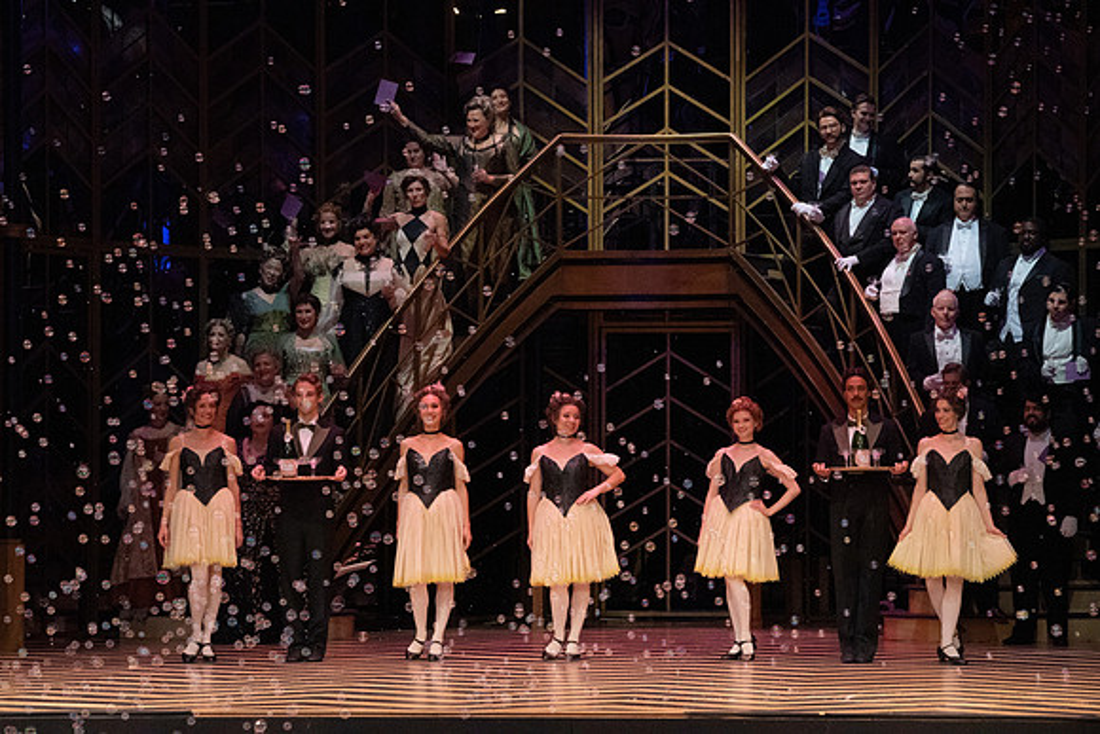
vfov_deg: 10.2
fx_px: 4095
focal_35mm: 134
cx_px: 550
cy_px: 367
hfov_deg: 15.3
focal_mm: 134
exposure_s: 1/400
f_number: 16
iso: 12800
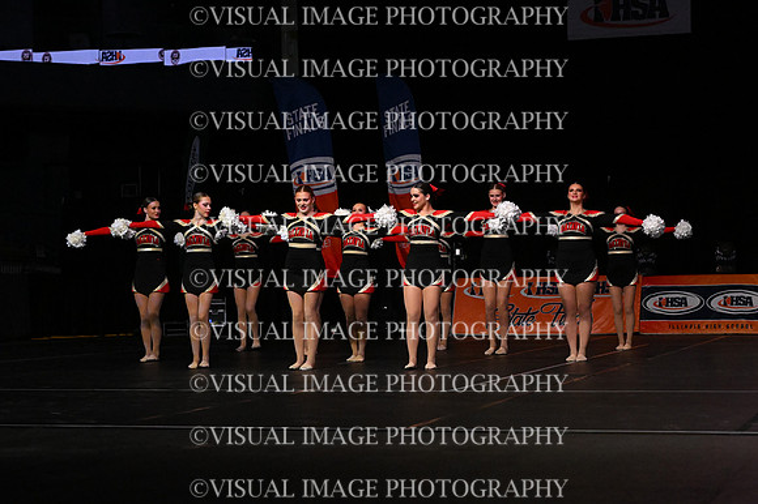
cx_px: 379
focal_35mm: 76
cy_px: 252
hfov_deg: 26.7
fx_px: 1599
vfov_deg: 17.9
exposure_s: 1/1000
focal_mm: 51
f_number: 4
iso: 6400
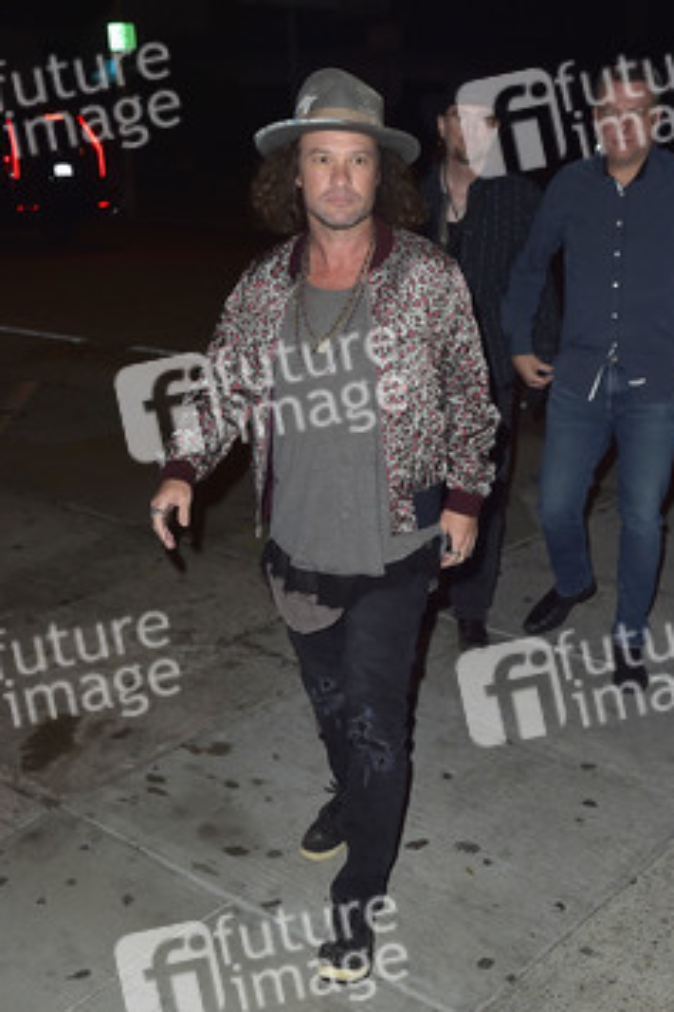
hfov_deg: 36.8
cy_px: 537
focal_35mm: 36
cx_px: 346
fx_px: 1012
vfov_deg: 53.1
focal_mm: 32
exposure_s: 1/250
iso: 400
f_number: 6.3
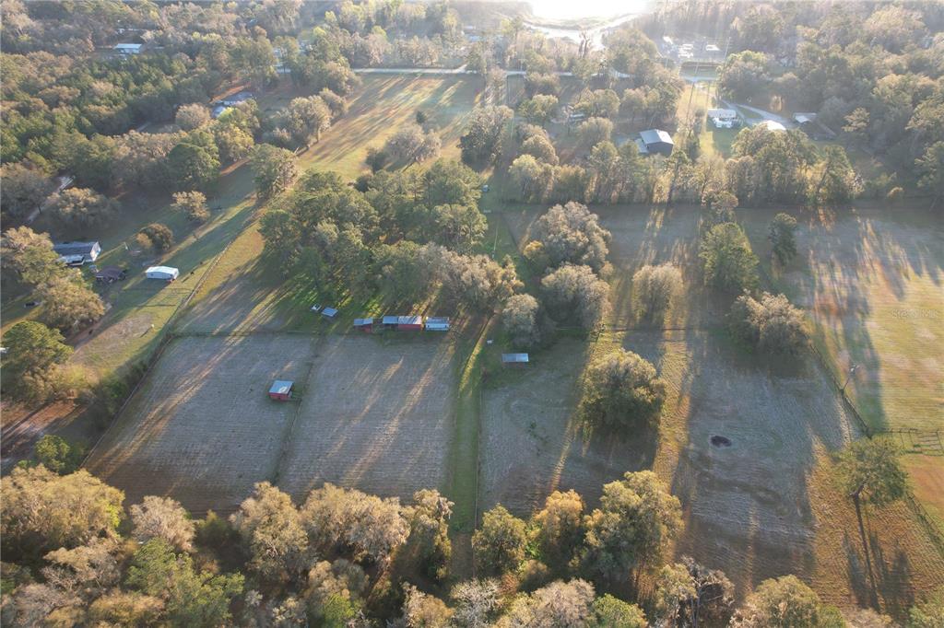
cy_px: 314
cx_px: 472
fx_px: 577
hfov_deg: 78.6
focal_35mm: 22
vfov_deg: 57.2
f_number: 2.8
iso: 100
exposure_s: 1/40
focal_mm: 8.38
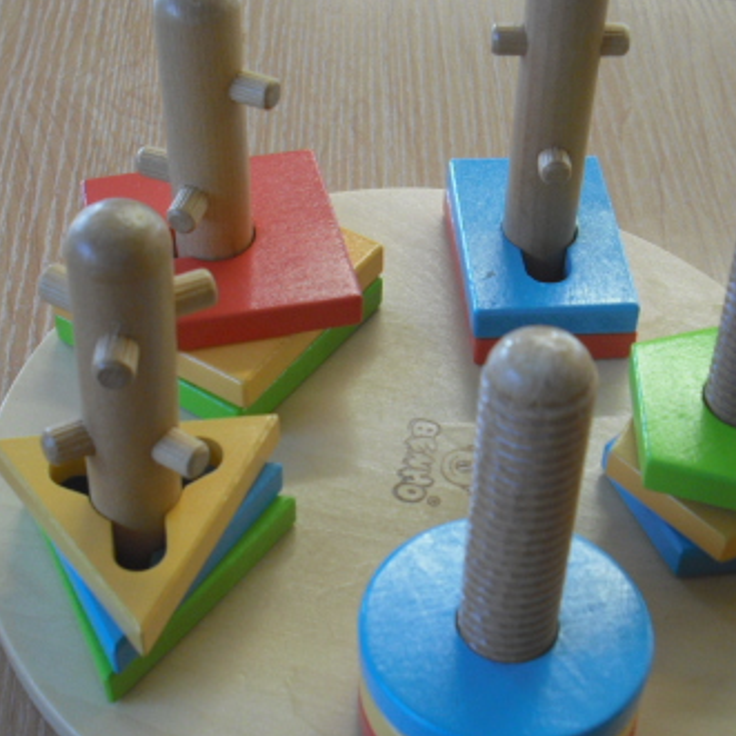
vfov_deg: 26.5
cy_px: 427
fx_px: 1564
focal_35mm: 65
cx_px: 389
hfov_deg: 26.5
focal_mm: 6.2
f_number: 2.8
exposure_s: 1/60
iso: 100
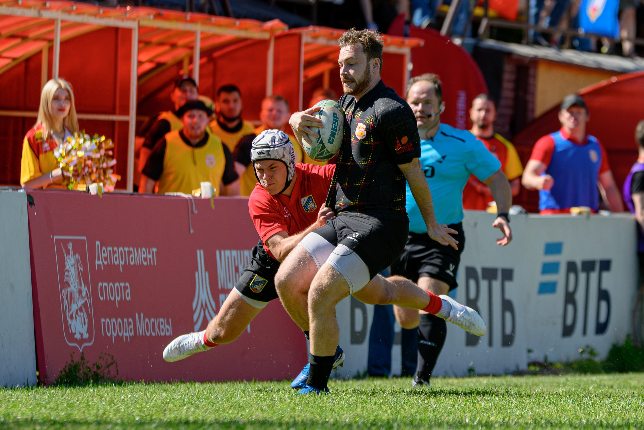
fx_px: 8345
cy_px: 149
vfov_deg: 2.9
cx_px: 491
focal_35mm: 466
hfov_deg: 4.4
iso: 400
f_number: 4
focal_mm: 200
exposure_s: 1/3200
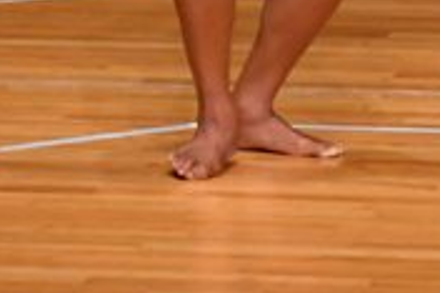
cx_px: -39
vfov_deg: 1.3
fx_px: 12882
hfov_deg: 2.0
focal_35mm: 1055
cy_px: -258
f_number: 5.6
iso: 3200
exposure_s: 1/400
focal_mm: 160
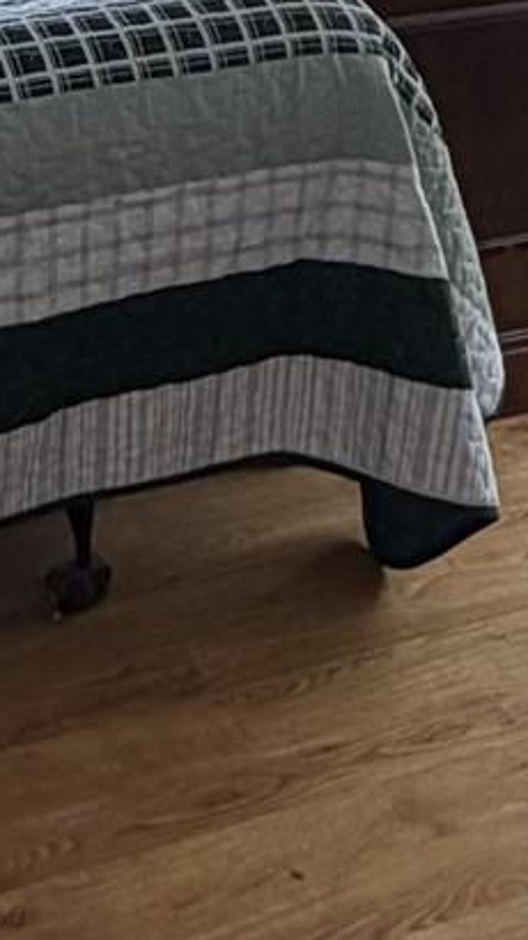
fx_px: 2141
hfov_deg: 14.0
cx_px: 172
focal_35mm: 86
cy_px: -32
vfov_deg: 23.5
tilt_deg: -16.0
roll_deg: -1.8
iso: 100
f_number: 2.2
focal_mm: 2.22
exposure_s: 1/121
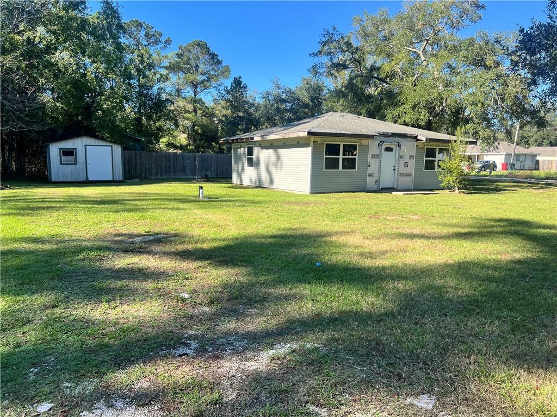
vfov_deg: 53.1
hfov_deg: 67.3
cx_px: 278
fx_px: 418
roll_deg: -0.3
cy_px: 208
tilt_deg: -6.6
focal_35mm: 26
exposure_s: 1/1412
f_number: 1.5
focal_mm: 5.7
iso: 50
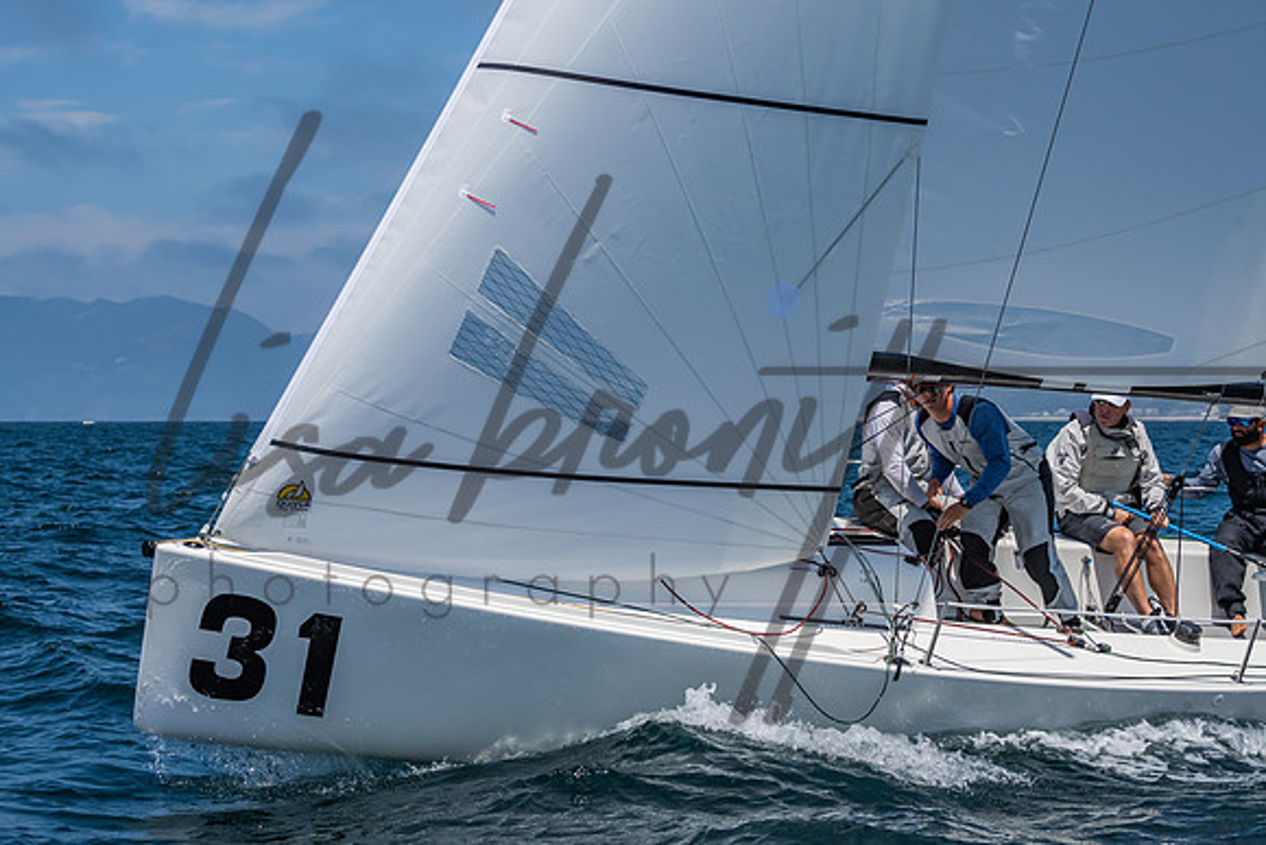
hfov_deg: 23.3
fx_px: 3064
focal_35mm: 87
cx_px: 583
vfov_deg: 15.7
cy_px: 389
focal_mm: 80
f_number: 6.3
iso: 400
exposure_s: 1/2000
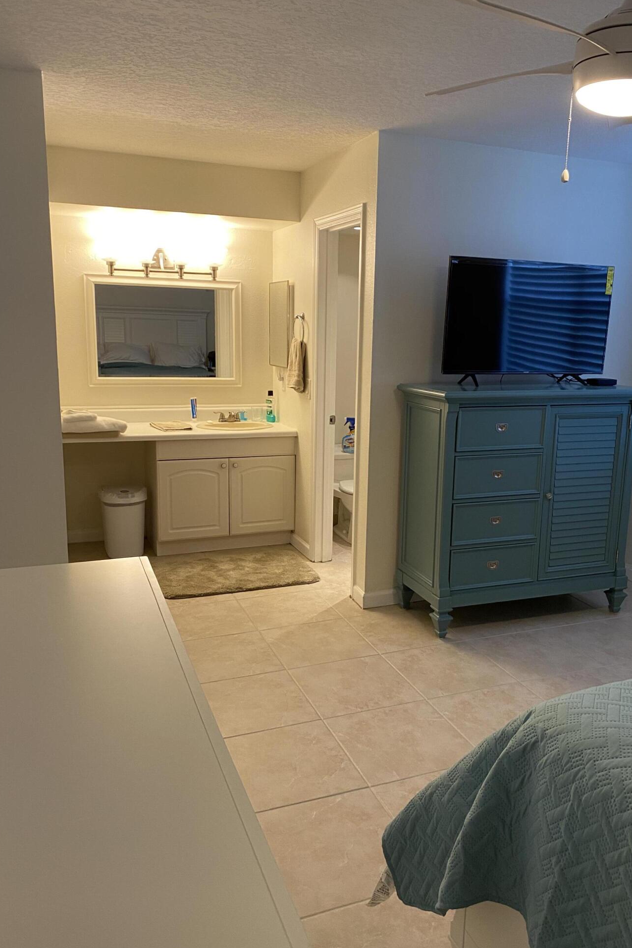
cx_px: 361
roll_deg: -1.7
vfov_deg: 65.5
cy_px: 480
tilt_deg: -11.3
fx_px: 737
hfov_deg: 46.3
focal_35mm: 28
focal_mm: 4.25
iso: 100
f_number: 1.8
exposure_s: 1/60
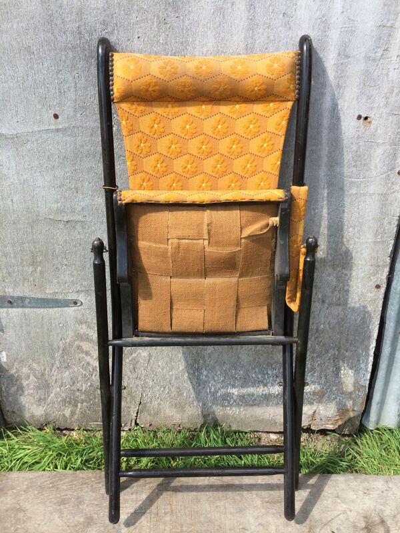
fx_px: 447
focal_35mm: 29
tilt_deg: -25.6
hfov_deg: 48.2
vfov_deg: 61.7
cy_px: 266
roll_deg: -0.8
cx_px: 200
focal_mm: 4.15
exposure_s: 1/720
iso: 32
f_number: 2.2
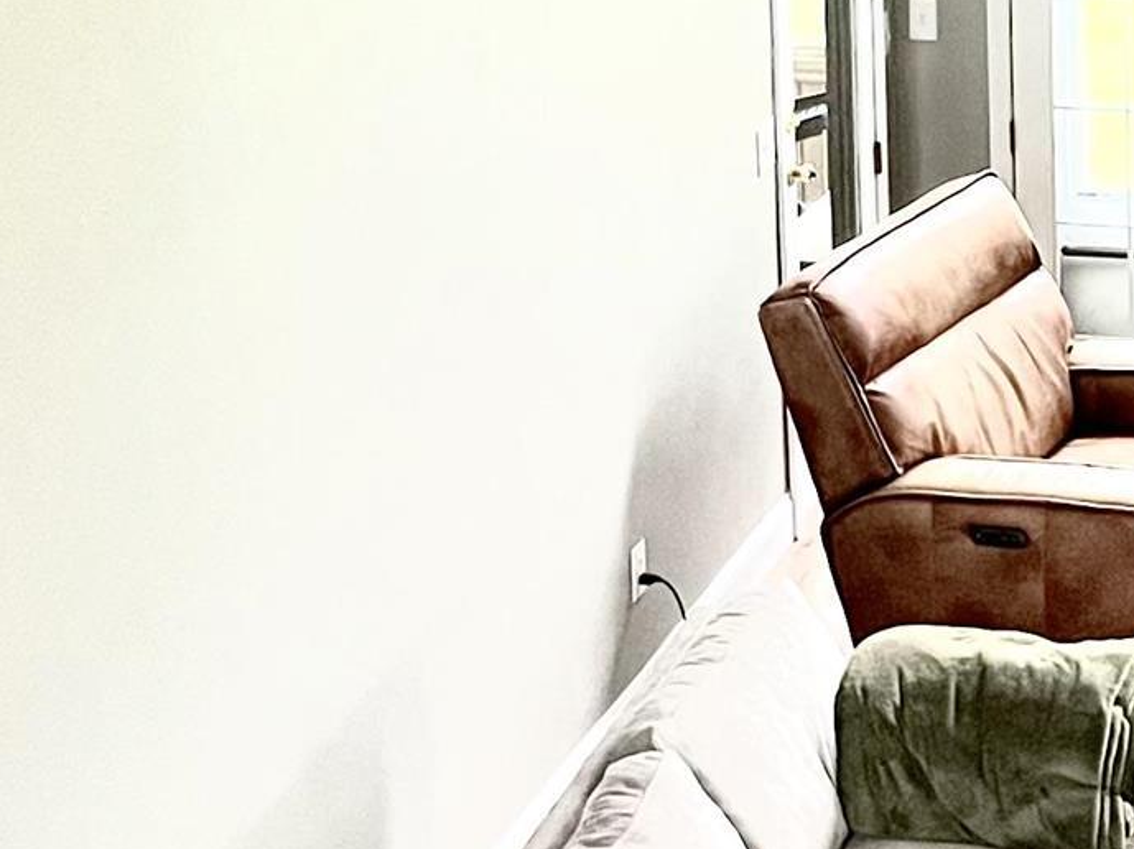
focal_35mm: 116
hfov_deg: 17.0
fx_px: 3798
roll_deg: +2.3
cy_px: 16
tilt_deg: -15.2
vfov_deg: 12.6
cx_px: 579
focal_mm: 5.7
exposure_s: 1/60
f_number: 1.5
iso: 400
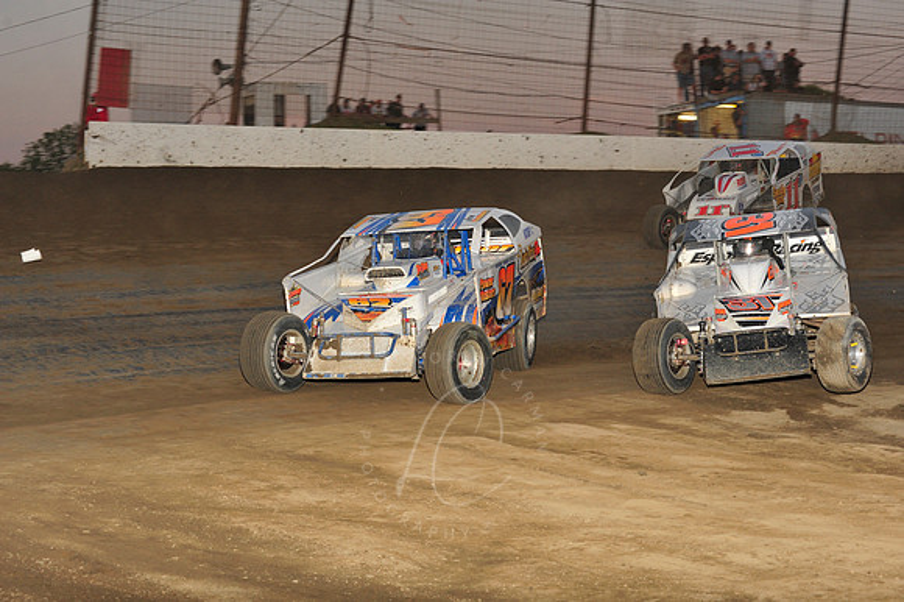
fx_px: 2008
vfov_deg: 17.0
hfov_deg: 25.4
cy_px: 301
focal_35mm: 80
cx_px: 452
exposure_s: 1/320
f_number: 7.1
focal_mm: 80
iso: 1000
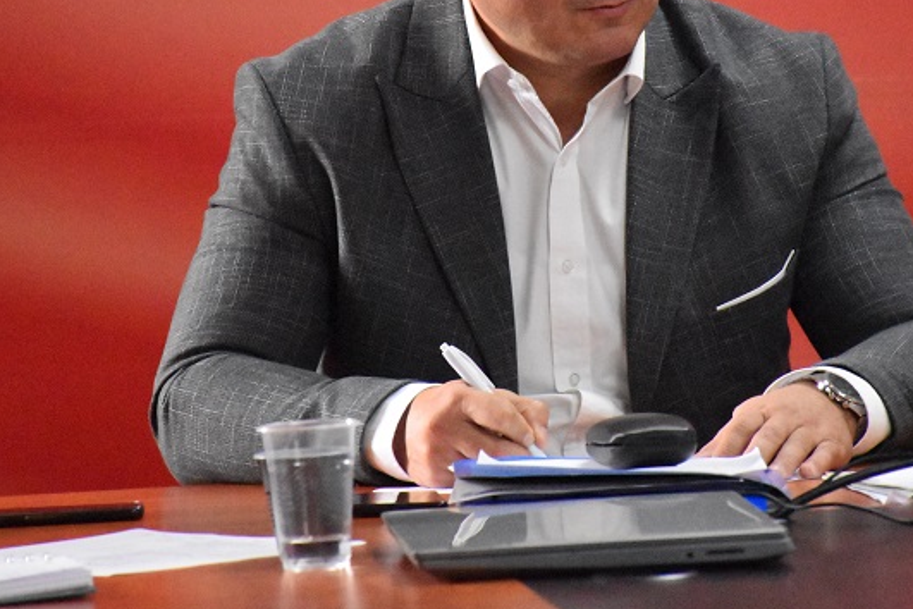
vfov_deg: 3.9
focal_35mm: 356
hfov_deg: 5.8
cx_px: 488
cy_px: 129
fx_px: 9028
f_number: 5.6
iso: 12800
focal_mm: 140
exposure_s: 1/400
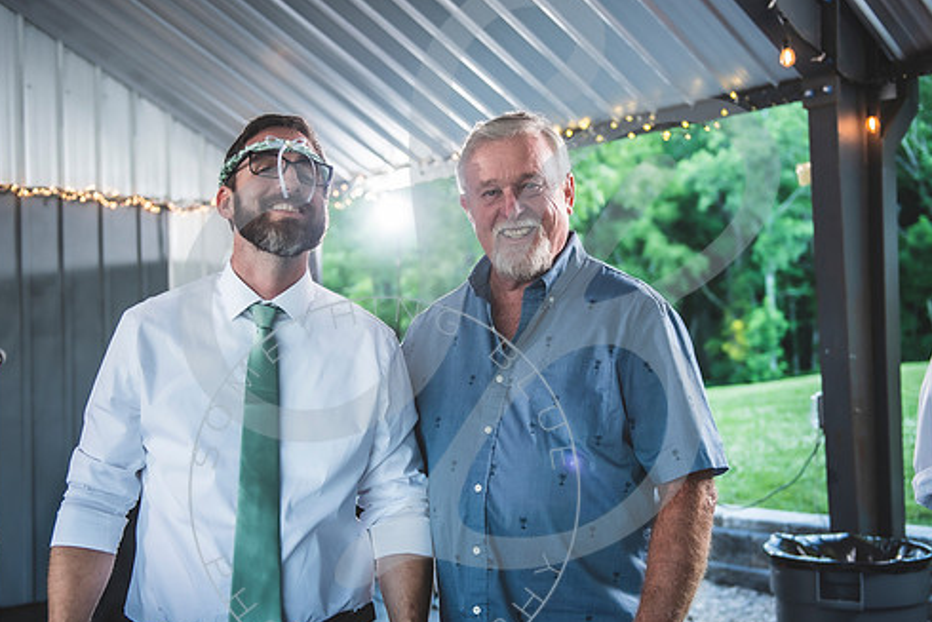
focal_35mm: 45
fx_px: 1165
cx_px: 479
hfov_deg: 43.6
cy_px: 332
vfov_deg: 29.9
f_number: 2.8
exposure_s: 1/125
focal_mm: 38
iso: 250
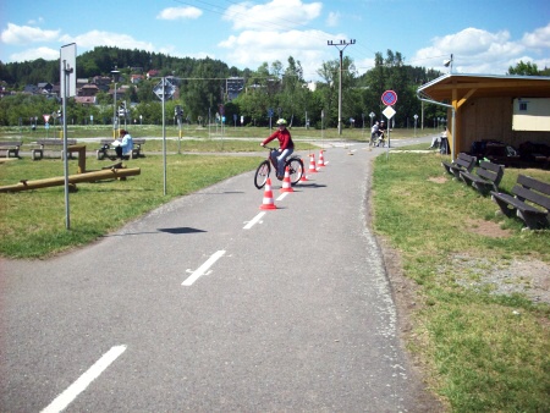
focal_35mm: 37
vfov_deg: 38.7
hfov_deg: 50.1
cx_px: 275
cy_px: 206
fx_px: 588
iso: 80
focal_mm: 6.2
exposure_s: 1/325
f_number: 5.6
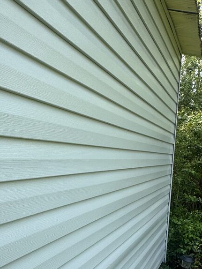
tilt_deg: -8.6
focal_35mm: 39
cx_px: 63
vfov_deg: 46.2
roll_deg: +0.6
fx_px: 303
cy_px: 200
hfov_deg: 36.4
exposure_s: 1/274
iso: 40
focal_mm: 2.22
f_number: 2.2
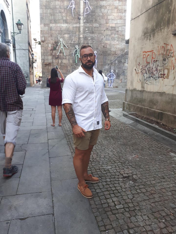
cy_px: 117
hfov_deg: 51.4
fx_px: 183
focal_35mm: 27
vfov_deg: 65.3
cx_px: 88
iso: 50
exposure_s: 1/33
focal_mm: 3.6
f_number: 1.9
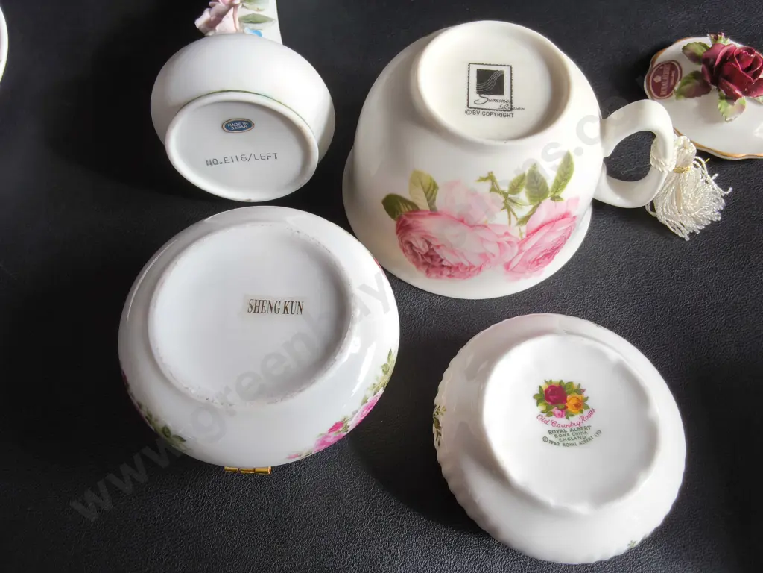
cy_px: 286
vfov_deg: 51.4
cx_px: 382
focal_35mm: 27
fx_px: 595
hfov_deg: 65.3
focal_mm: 2.87
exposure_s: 1/100
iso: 32
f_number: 2
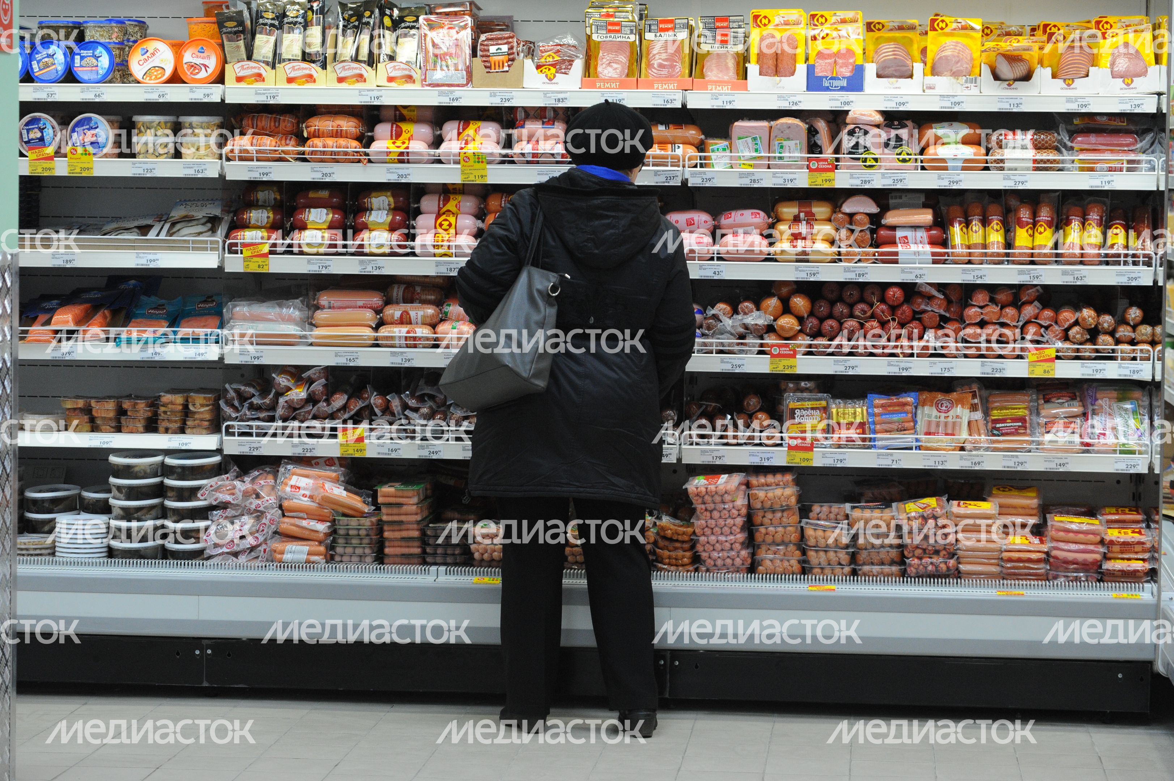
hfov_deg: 20.4
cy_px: 390
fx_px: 3259
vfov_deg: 13.7
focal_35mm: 100
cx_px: 587
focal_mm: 100
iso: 2500
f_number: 5.6
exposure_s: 1/250
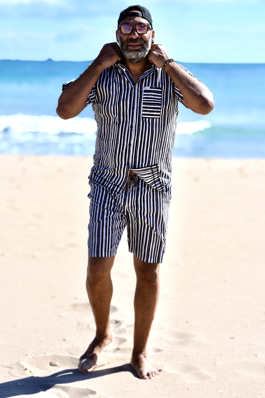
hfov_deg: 17.5
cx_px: 132
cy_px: 199
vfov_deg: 26.0
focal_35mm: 78
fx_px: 861
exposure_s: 1/500
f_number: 8
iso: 140
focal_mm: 52
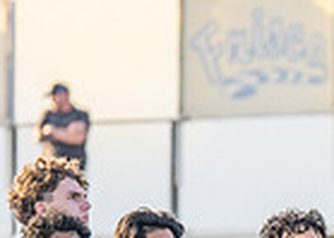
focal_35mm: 590
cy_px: 449
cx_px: 562
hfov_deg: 3.4
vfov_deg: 2.4
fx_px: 5591
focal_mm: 117
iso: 320
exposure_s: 1/2000
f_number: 2.8
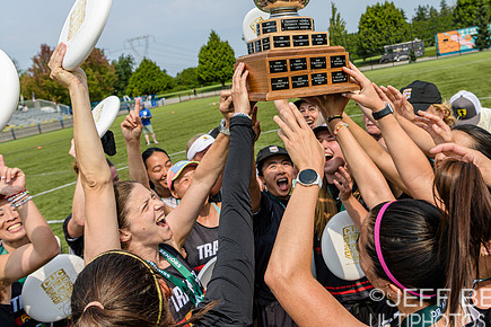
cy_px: 126
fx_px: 436
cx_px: 295
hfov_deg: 58.3
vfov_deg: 40.9
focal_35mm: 32
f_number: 5.6
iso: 125
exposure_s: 1/800
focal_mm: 24
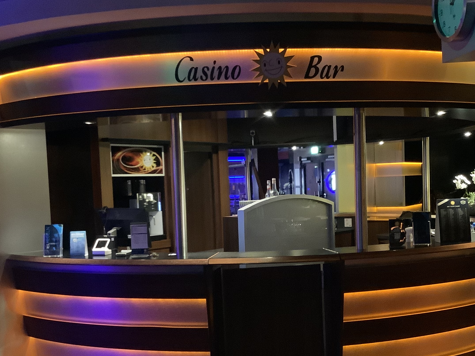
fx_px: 645
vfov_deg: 30.7
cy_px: 231
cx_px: 276
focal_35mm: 47
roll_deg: +1.2
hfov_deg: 40.3
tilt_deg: -4.3
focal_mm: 3.3
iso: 640
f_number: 2.4
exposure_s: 1/17
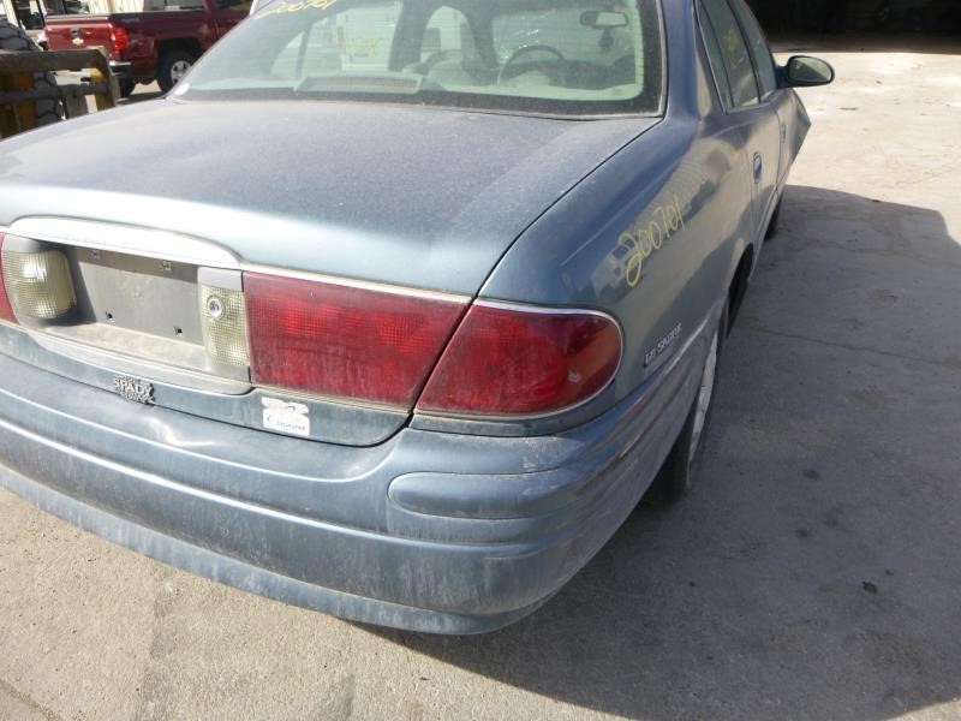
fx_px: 694
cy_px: 360
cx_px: 480
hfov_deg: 69.4
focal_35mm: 25
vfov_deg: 54.9
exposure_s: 1/250
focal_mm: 4.5
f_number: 3.9
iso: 100
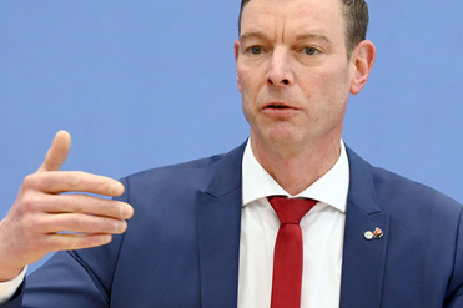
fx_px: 1813
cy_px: 137
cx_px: 241
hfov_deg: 14.6
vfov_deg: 9.7
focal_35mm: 141
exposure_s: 1/500
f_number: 7.1
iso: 6400
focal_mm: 116
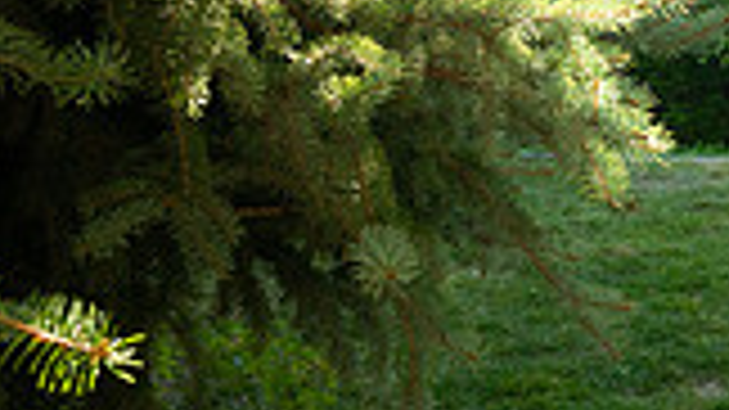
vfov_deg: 13.0
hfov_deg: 19.0
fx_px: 1739
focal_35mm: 90
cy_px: -110
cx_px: 1251
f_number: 10
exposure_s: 1/160
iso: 200
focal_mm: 24
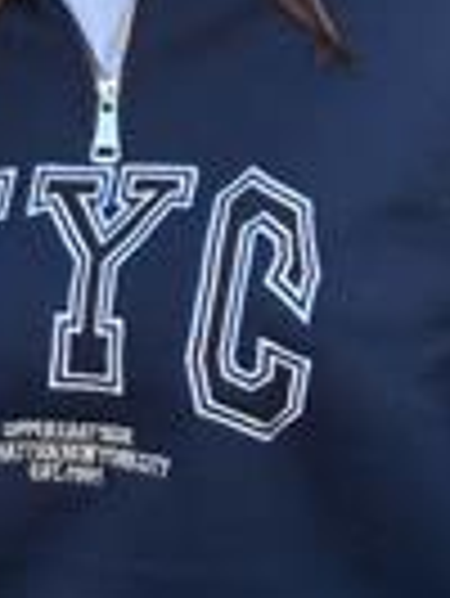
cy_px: 384
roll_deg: +4.4
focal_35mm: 192
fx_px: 3323
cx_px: 63
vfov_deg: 10.3
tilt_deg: -23.8
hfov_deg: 7.7
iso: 80
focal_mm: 6.76
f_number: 1.78
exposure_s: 1/251
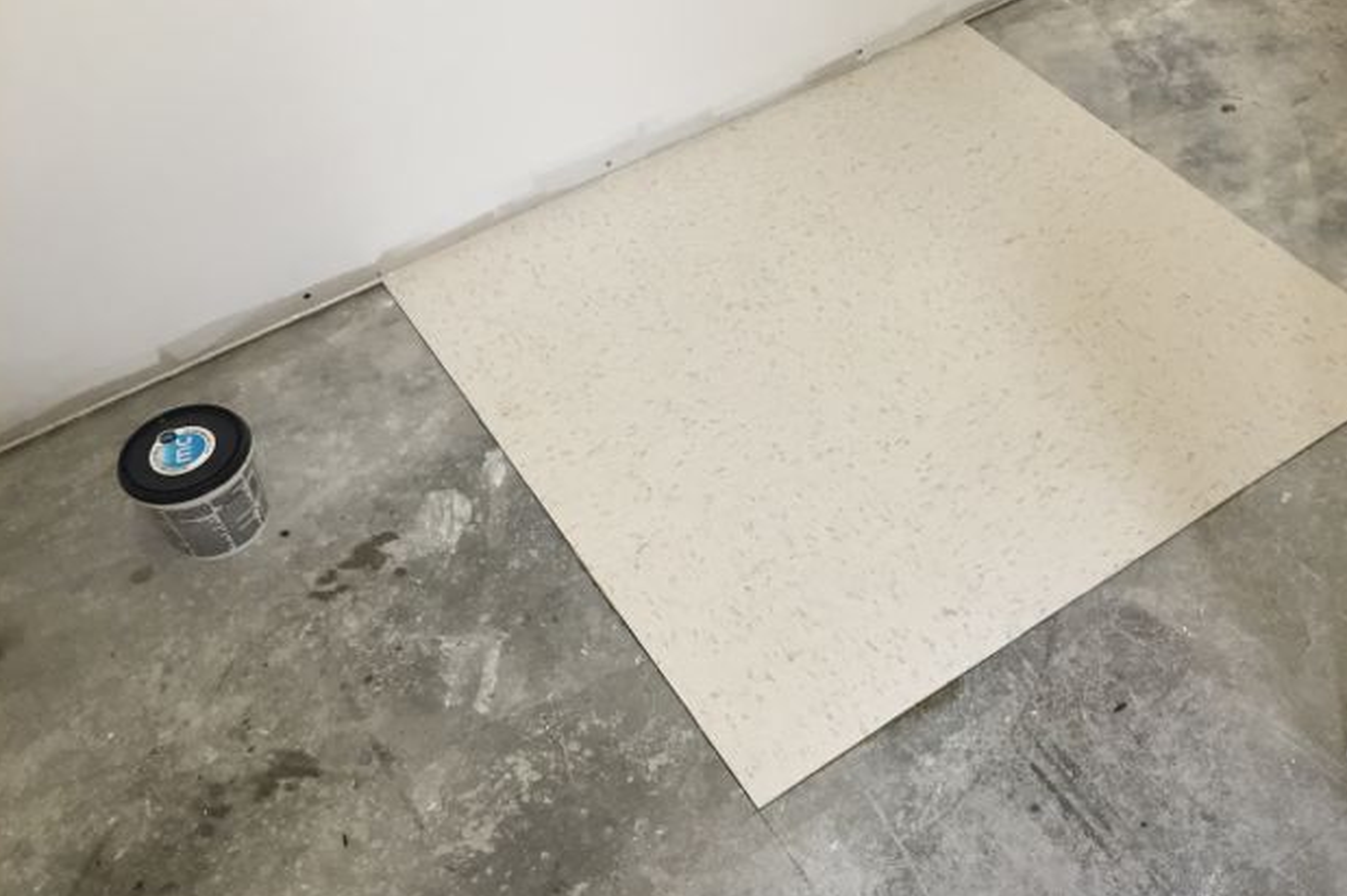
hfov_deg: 49.0
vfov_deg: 34.0
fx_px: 1458
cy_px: 322
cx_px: 860
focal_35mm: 39
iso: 80
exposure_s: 1/30
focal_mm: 4.15
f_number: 2.2
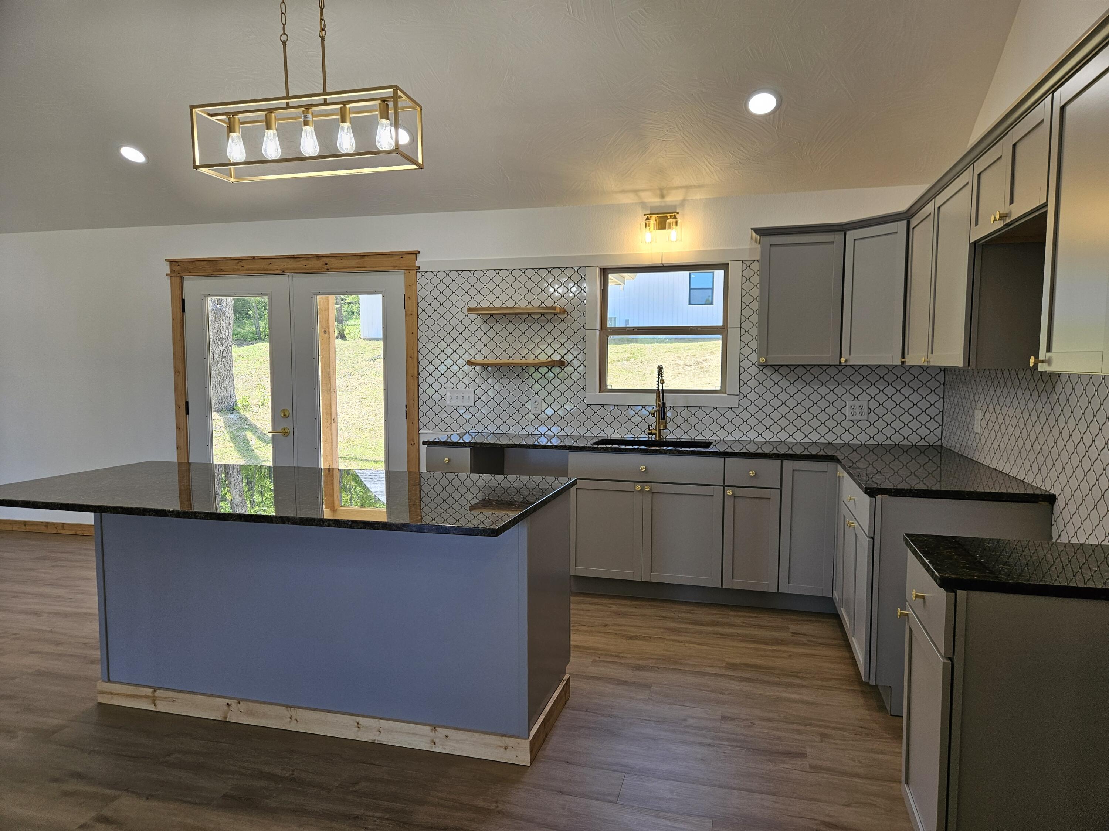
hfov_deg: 73.9
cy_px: 416
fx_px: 737
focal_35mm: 23
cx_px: 554
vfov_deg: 58.9
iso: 40
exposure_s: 1/120
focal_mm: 5.4
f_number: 1.8
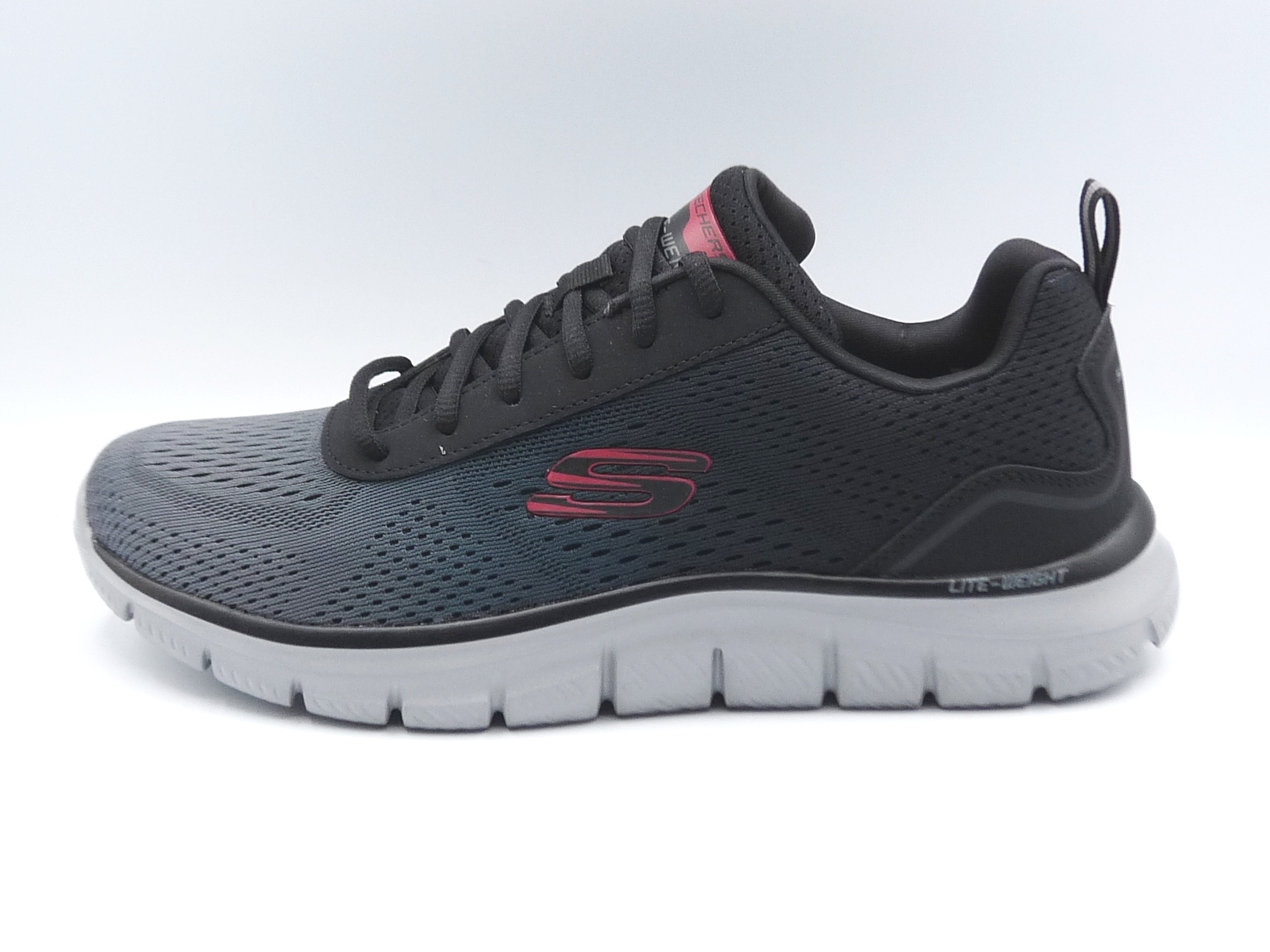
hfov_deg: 37.5
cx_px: 635
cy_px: 476
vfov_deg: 28.6
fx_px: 1871
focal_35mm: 51
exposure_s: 1/125
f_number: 4
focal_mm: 5.1
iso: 100
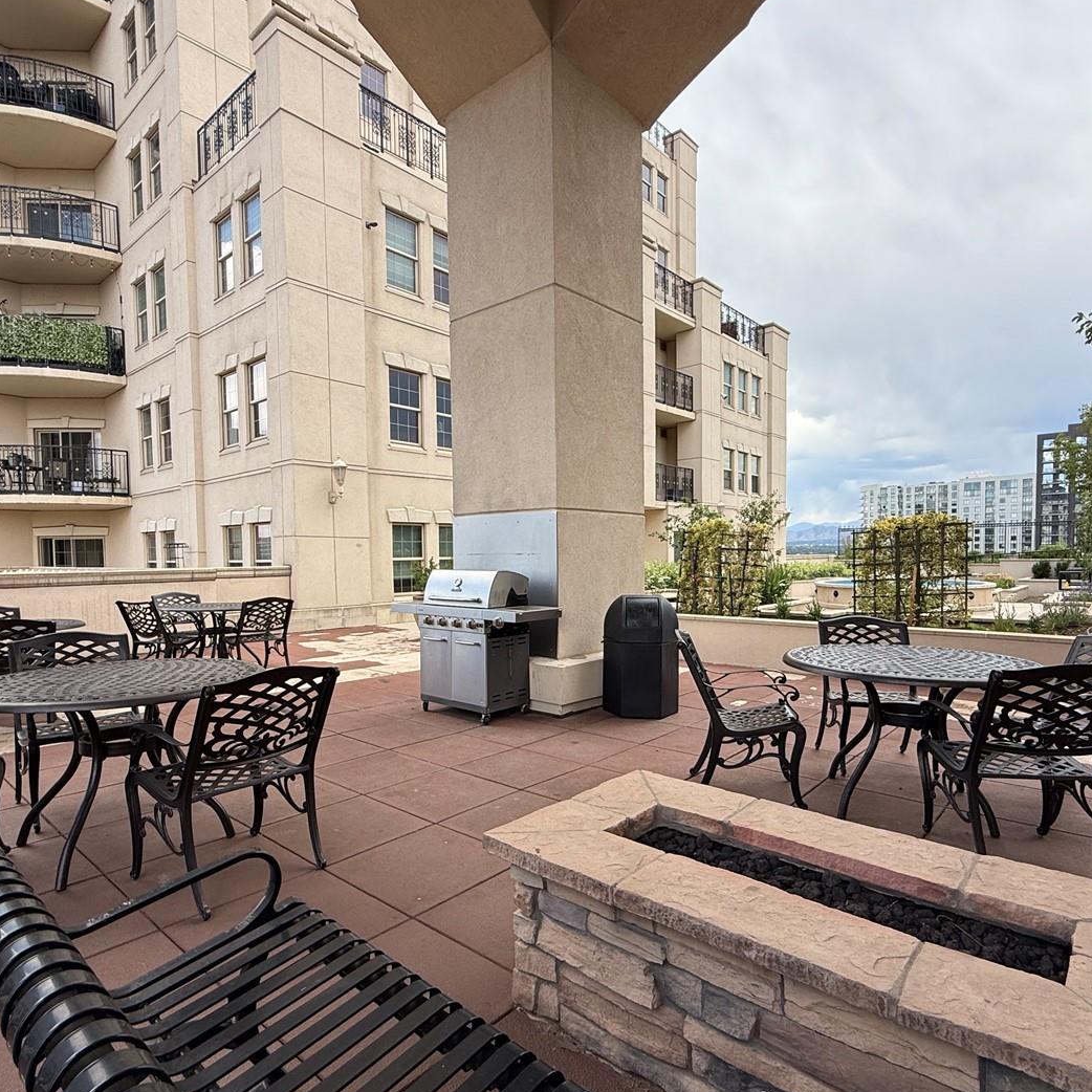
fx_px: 678
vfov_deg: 77.6
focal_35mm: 19
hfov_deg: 77.7
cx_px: 549
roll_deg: +0.5
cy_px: 586
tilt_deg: -2.7
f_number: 2.2
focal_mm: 2.22
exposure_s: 1/579
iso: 50
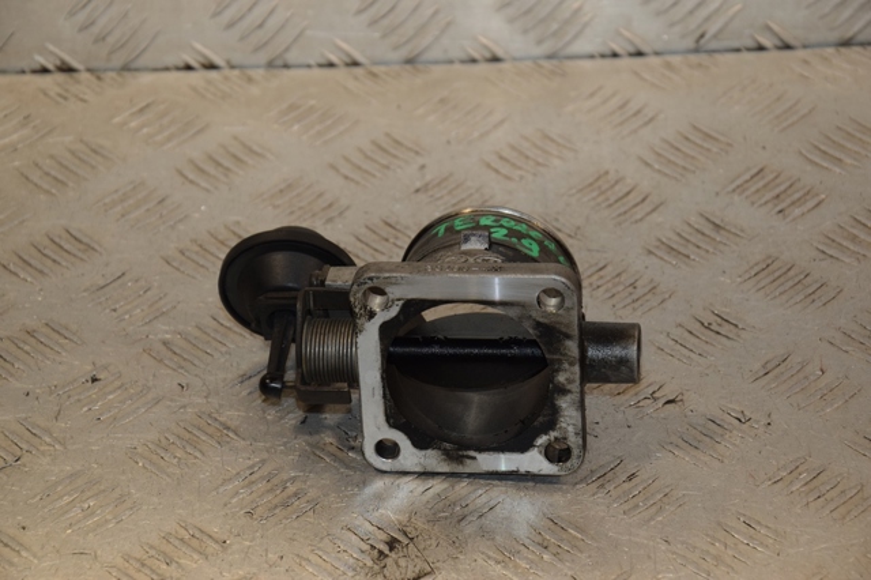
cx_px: 436
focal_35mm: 120
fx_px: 2902
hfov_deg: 17.1
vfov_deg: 11.4
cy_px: 290
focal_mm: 80
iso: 800
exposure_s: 1/200
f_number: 6.3
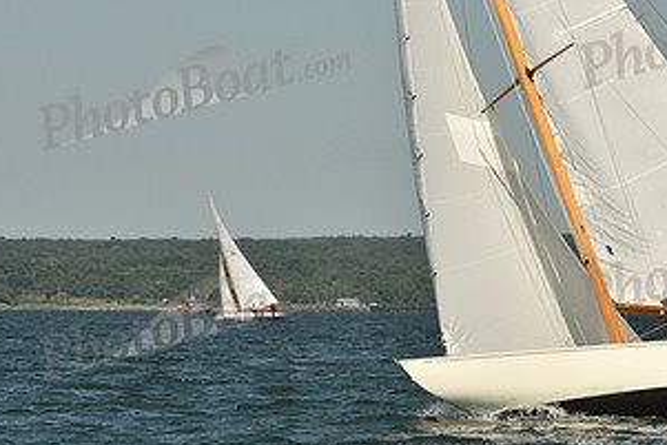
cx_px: 468
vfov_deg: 3.6
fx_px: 7155
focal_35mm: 386
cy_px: 176
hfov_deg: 5.3
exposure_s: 1/1600
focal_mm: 200
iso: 250
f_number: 7.1
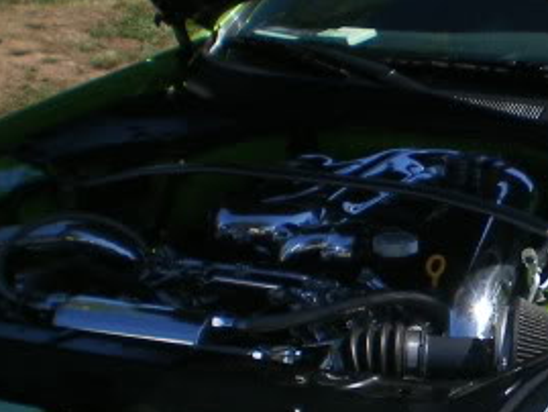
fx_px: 1790
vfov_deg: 13.0
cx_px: 676
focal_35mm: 113
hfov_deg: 16.6
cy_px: 379
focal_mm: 6.3
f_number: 4.6
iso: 64
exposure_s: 1/640
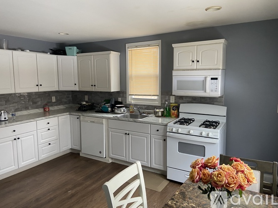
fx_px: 209
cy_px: 104
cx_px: 139
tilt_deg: -6.0
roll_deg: -0.6
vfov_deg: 53.0
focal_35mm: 26
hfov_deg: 67.3
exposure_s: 1/60
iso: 200
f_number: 1.8
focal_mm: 4.25
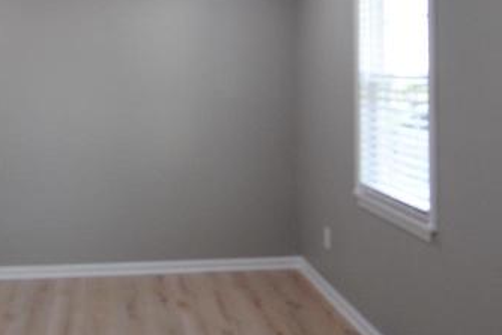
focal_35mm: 46
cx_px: 165
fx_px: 642
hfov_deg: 42.1
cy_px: 71
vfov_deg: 28.7
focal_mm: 10
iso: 200
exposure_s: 1/50
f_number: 3.5
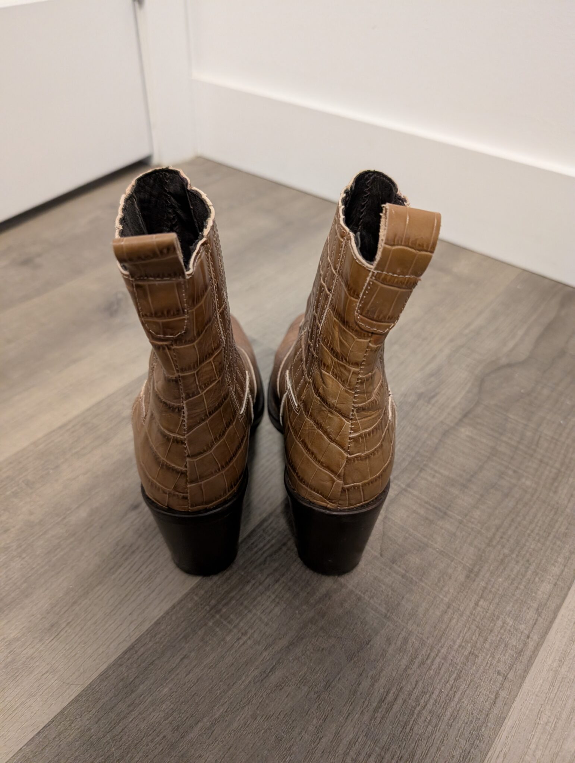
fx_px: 530
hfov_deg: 56.9
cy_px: 382
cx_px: 288
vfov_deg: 71.5
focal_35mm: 24
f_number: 1.68
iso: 2094
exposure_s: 1/120
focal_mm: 6.9
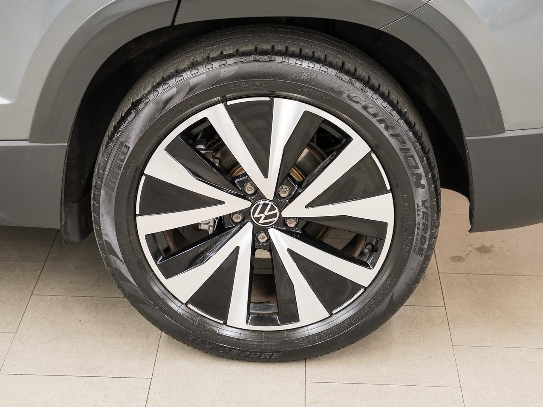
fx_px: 1161
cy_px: 175
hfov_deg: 26.3
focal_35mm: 74
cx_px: 271
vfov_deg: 19.9
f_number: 5.6
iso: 100
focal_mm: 59.9
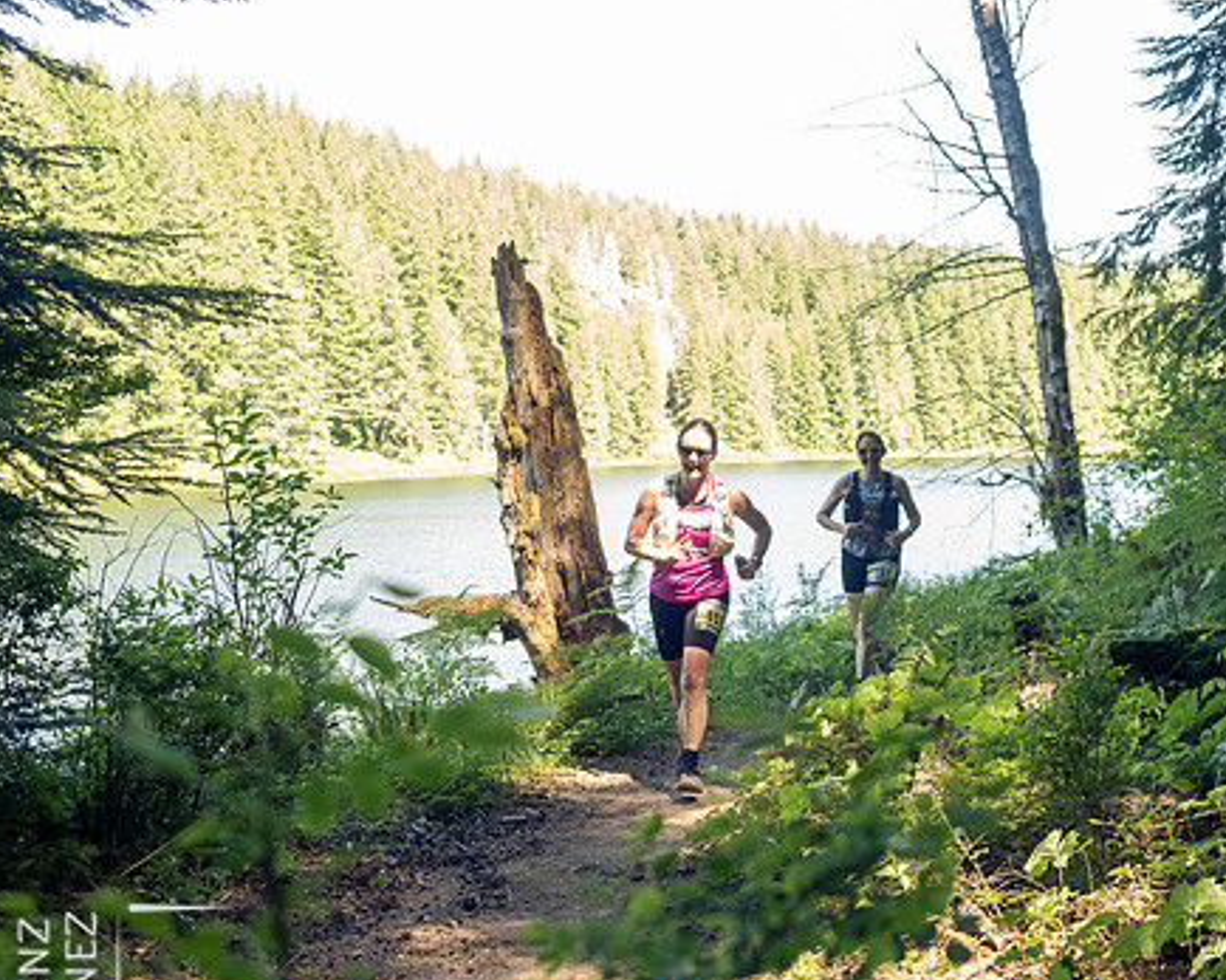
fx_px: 1705
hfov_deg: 39.2
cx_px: 791
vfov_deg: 32.0
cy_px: 597
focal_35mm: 47
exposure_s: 1/1000
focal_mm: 18
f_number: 2.8
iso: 2000
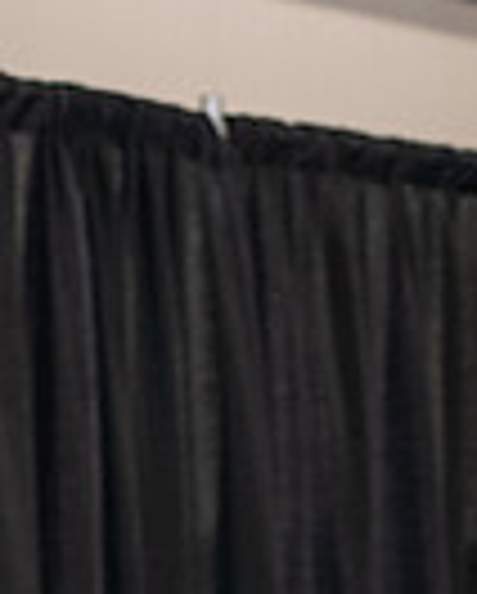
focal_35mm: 288
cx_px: 1269
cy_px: 767
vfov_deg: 6.6
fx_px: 5071
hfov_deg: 5.2
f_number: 5
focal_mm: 70
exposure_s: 1/200
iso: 2500
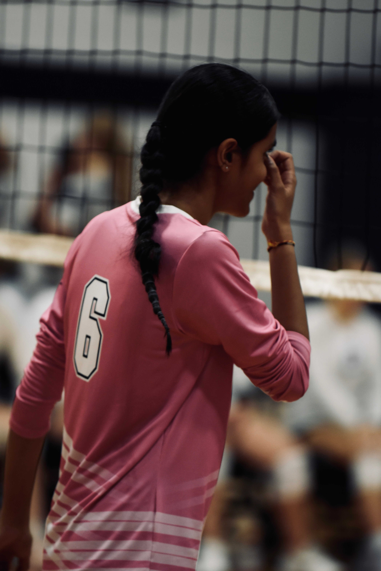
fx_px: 4762
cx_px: 190
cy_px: 286
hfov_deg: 4.6
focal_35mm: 300
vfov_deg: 6.9
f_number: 2.8
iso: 1800
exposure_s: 1/500
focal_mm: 200
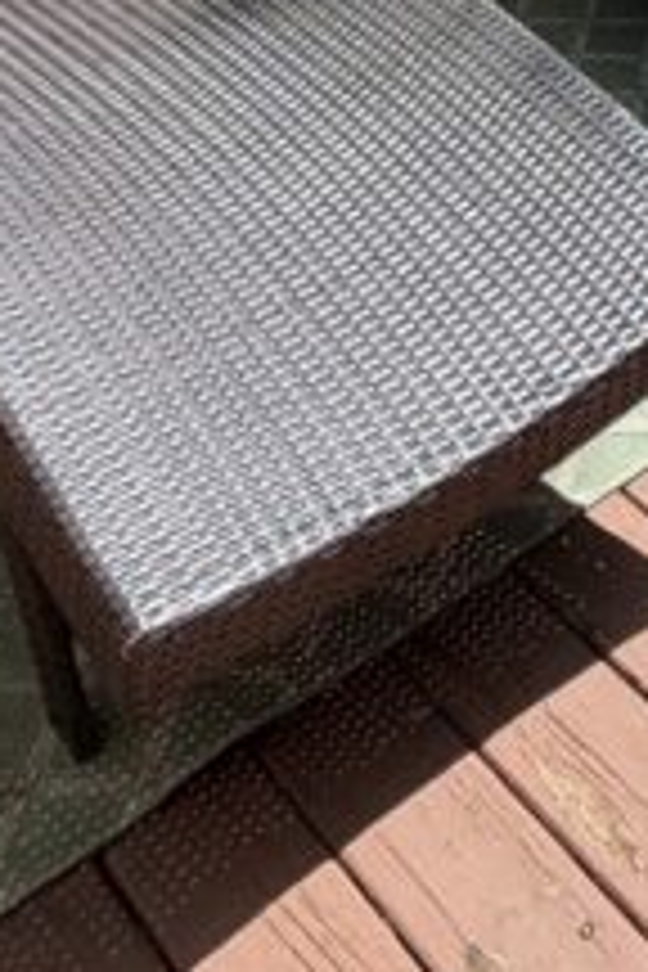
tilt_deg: -8.3
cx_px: 722
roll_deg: +0.1
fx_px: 1944
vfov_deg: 21.2
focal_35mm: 72
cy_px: -666
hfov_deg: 18.2
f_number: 2.2
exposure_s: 1/502
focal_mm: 2.22
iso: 50
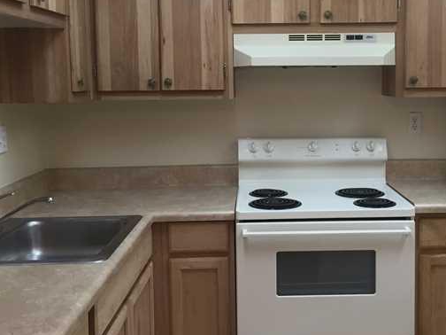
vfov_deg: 31.4
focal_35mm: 46
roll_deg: -0.1
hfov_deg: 40.9
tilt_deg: -5.2
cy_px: 129
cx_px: 282
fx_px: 593
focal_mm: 4.15
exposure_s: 1/30
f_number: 2.2
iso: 64
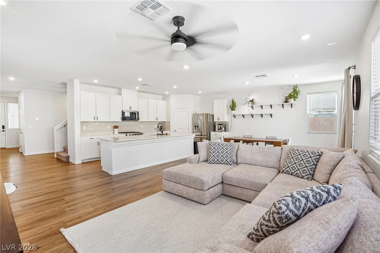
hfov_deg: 96.8
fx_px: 169
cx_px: 190
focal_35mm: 16
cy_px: 126
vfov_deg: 73.7
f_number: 8
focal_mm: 16
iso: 400
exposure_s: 1/30
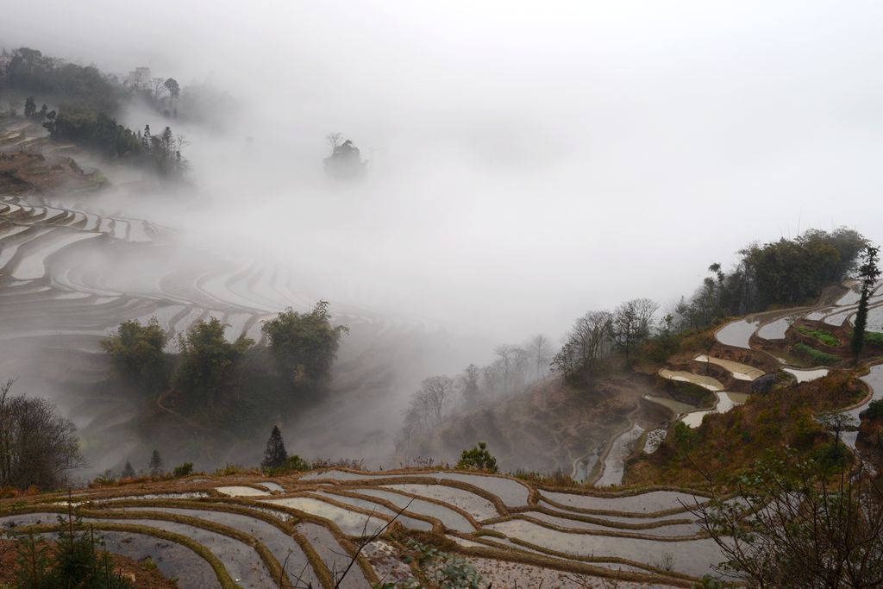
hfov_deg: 54.4
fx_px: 859
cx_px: 442
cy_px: 294
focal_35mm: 35
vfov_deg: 37.9
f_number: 16
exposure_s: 10
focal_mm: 35
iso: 100
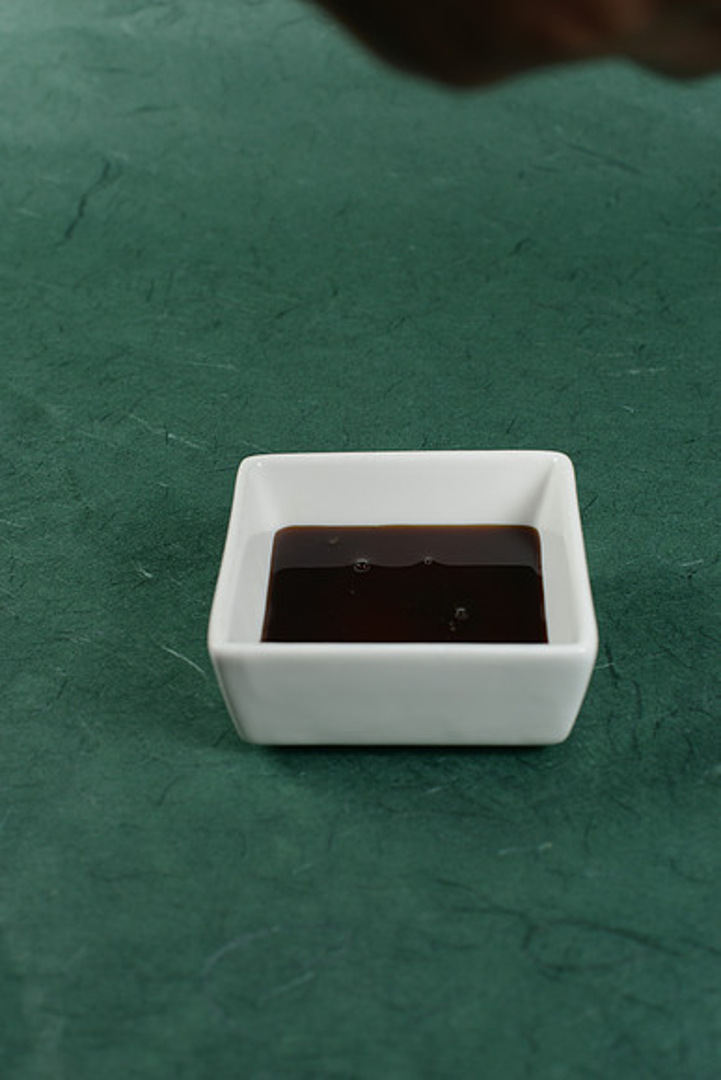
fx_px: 1501
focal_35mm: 50
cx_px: 360
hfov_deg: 27.0
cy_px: 540
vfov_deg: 39.6
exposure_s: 1/200
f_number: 8
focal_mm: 50
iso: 200
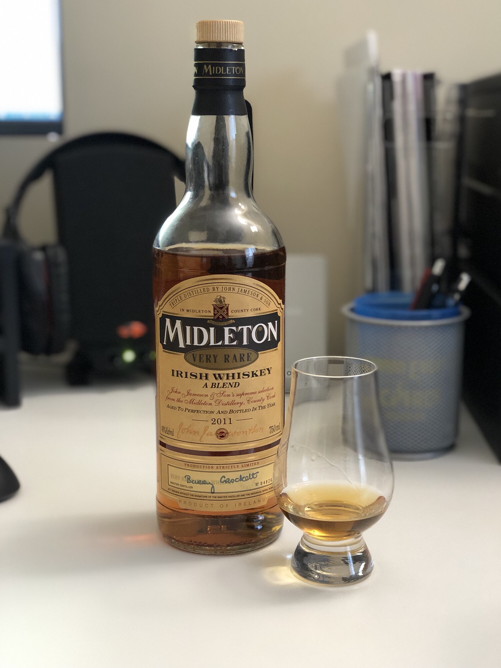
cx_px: 251
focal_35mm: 53
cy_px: 328
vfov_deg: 36.2
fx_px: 1023
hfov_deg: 27.5
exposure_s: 1/20
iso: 160
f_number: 2.4
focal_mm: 6
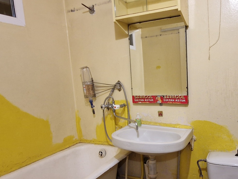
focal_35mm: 27
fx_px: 186
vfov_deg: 51.2
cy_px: 102
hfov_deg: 63.3
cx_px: 162
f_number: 2.2
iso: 400
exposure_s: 1/33
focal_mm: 2.2
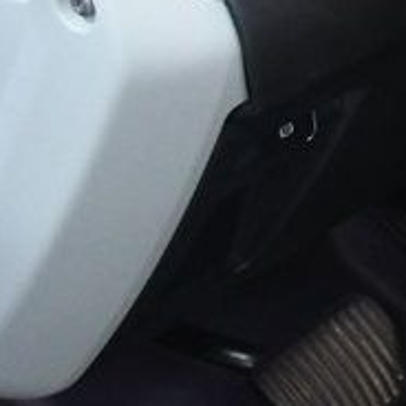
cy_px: -243
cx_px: 898
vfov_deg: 10.4
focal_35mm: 161
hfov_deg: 9.8
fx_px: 2136
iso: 3200
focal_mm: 23
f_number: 3.8
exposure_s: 1/80
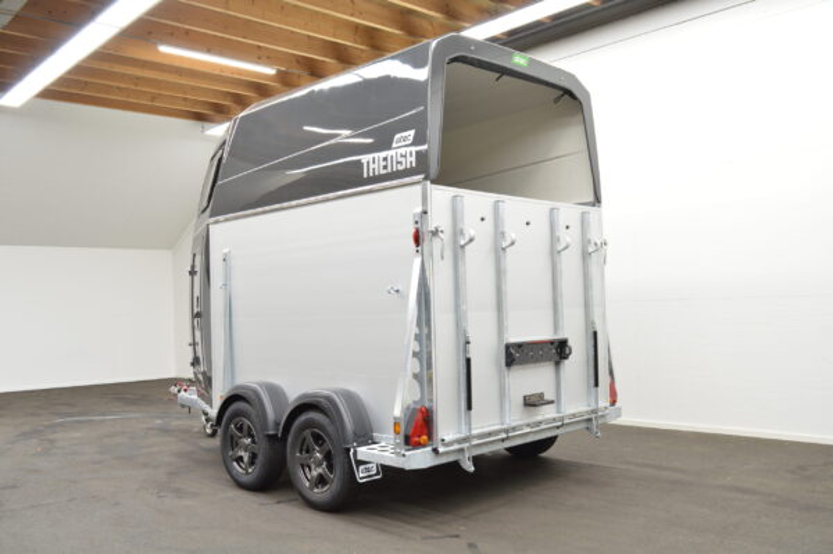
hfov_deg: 57.3
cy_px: 277
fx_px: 763
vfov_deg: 39.9
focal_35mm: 33
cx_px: 416
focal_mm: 22
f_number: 7.1
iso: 100
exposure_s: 1/2.5
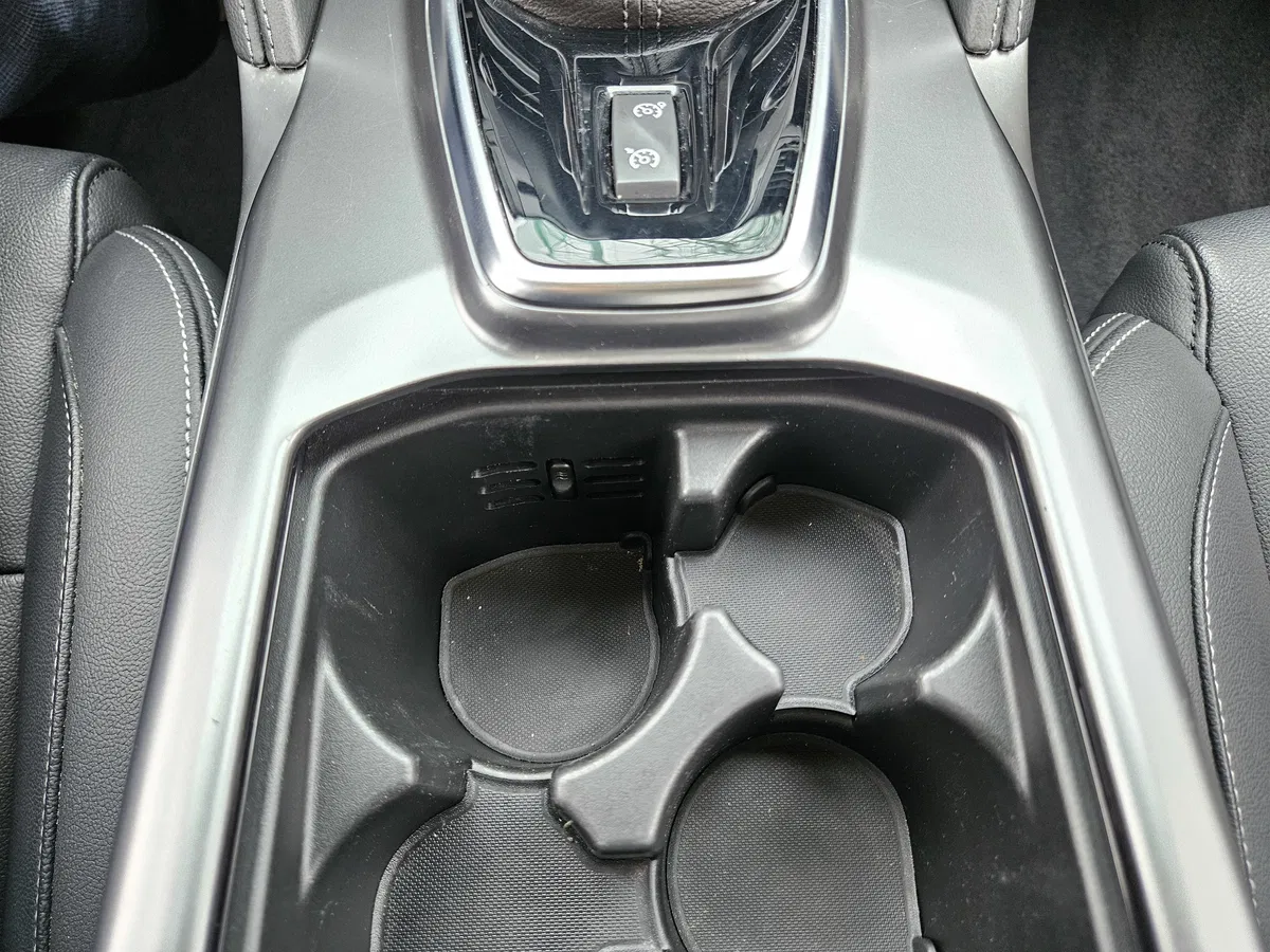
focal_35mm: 23
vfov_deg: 58.9
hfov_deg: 73.9
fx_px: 844
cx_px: 635
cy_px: 476
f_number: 1.8
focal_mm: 5.4
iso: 640
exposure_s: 1/60
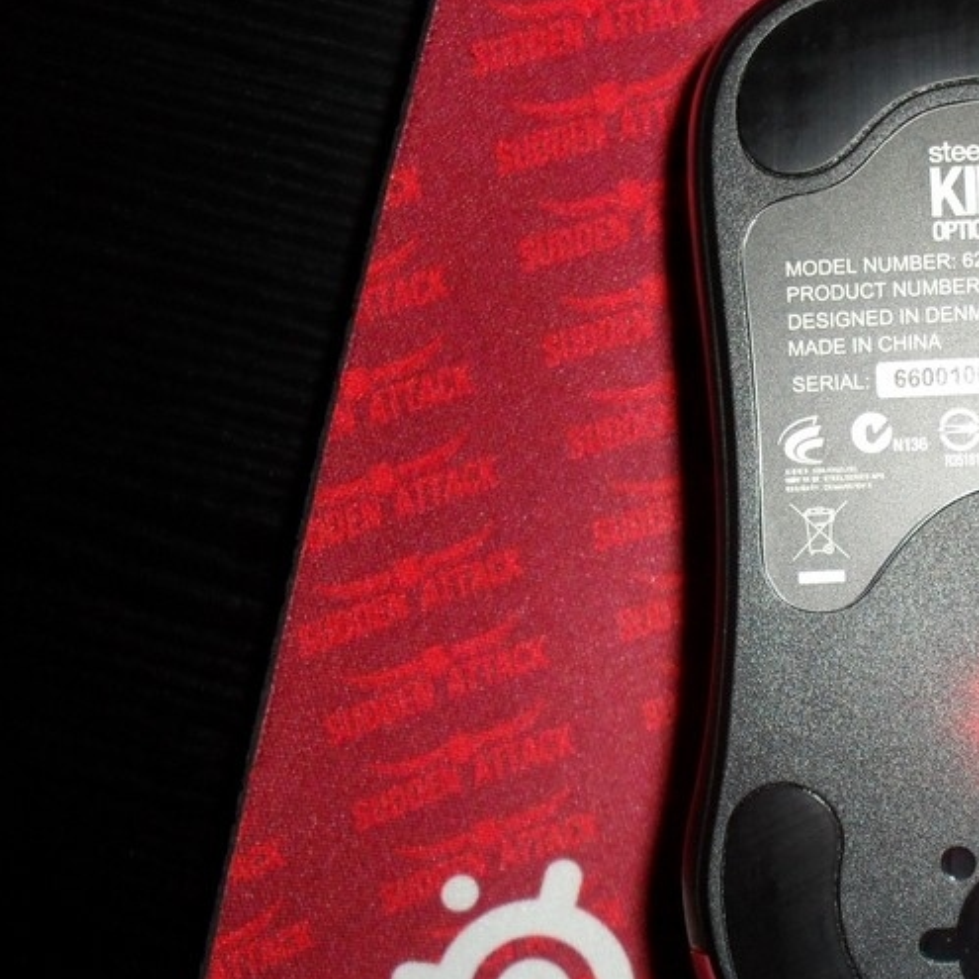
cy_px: 558
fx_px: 2048
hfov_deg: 25.5
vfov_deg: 26.9
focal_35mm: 64
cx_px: 995
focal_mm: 6.3
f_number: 3.2
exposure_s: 1/45
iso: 200
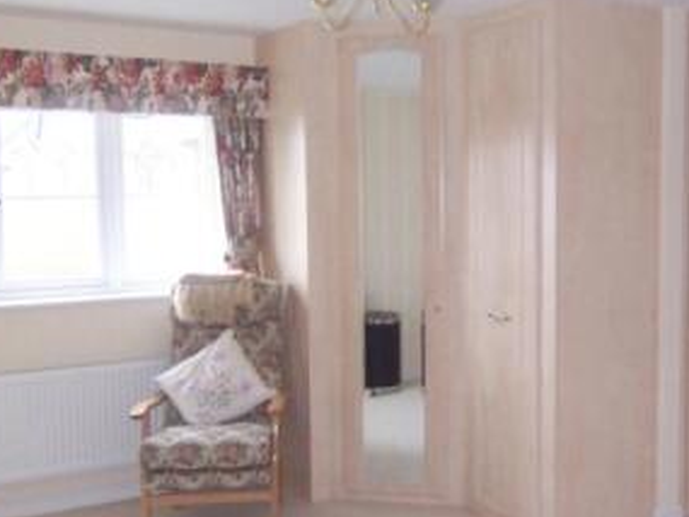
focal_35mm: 47
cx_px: 477
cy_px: 277
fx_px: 936
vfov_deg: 30.9
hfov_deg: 39.8
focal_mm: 3.8
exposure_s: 1/30
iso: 200
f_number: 2.8
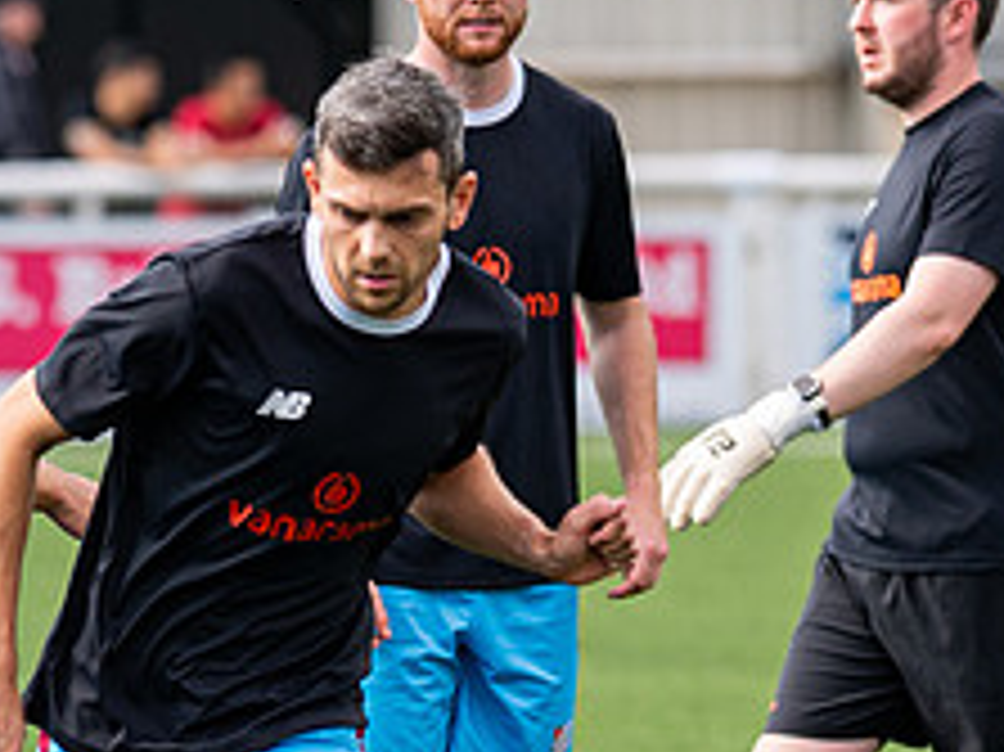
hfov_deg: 3.4
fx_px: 17045
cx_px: 517
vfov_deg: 2.5
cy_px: 657
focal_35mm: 588
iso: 200
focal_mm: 135
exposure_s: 1/2500
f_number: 2.5
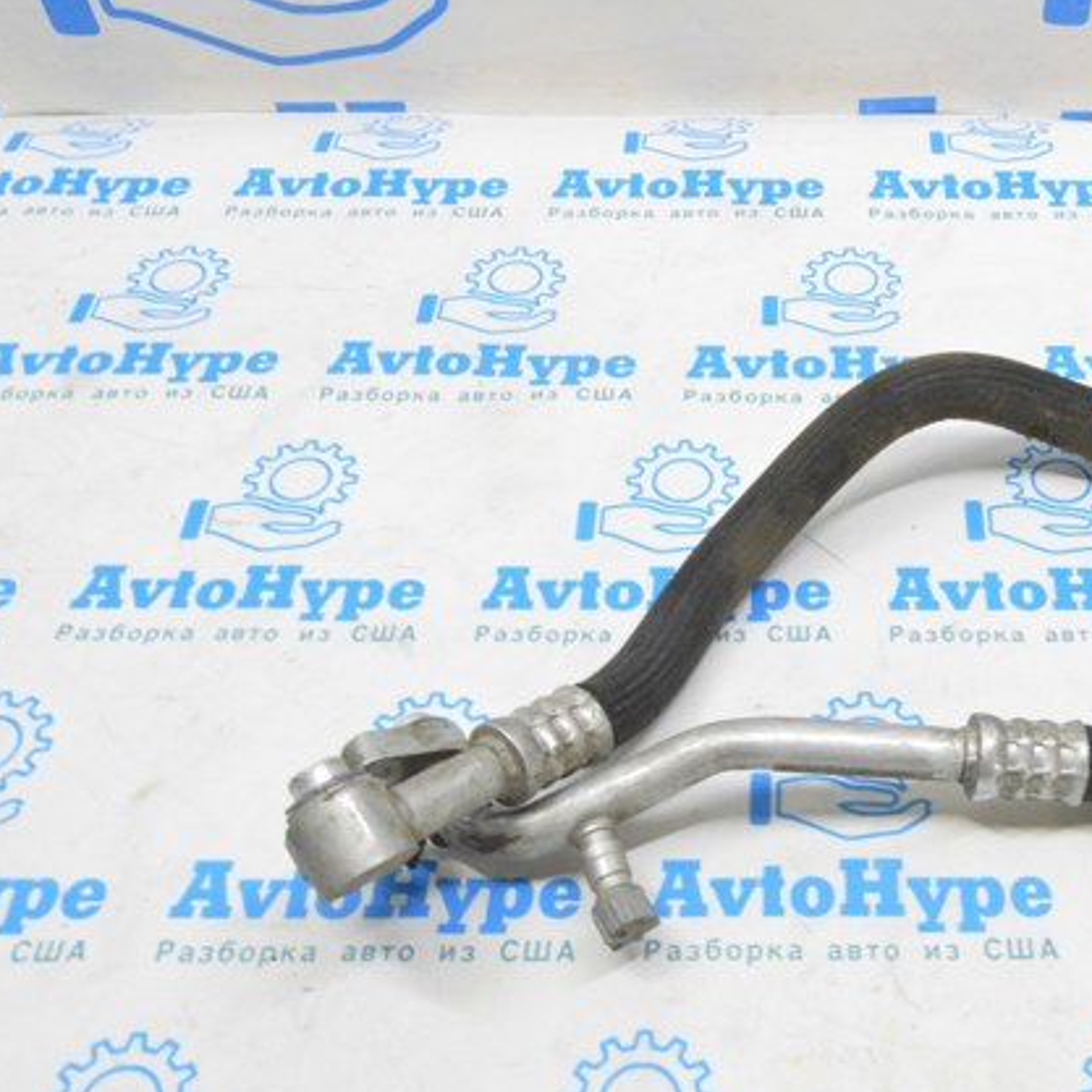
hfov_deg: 38.1
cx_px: 828
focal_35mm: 43
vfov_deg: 39.2
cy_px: 551
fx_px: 1535
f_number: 20
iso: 6400
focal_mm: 22
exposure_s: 1/15
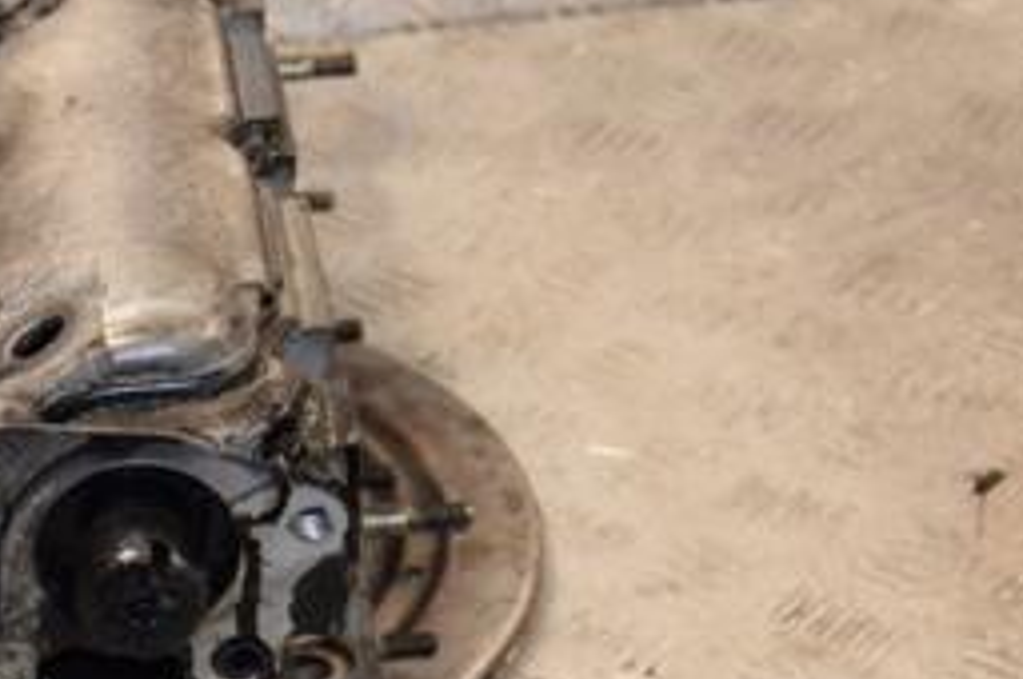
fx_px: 3496
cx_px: 76
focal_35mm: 123
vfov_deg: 11.1
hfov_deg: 16.4
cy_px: 475
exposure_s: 1/125
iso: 720
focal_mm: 35
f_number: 5.6
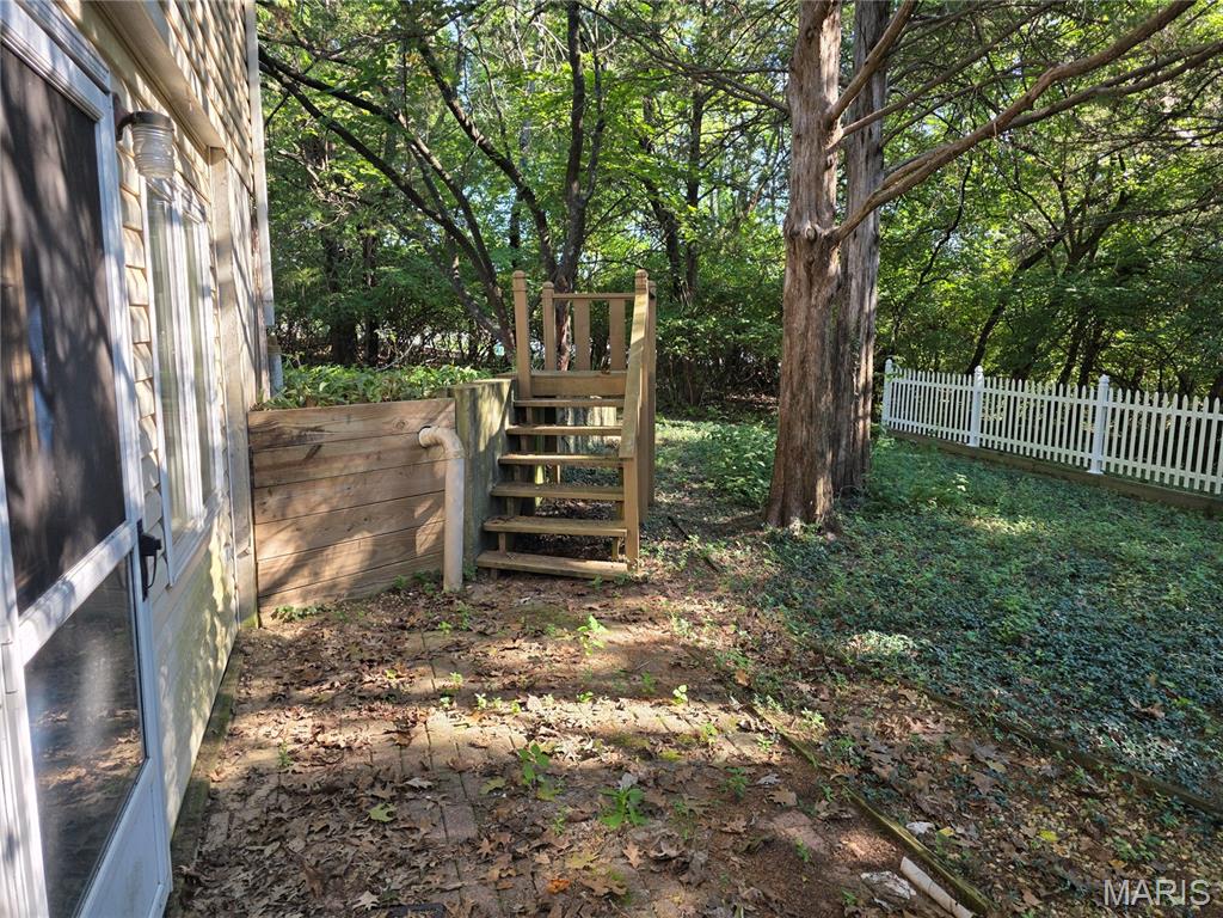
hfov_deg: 73.9
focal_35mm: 23
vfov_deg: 58.9
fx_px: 813
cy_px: 459
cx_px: 612
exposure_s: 1/180
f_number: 1.7
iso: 40
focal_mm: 6.3
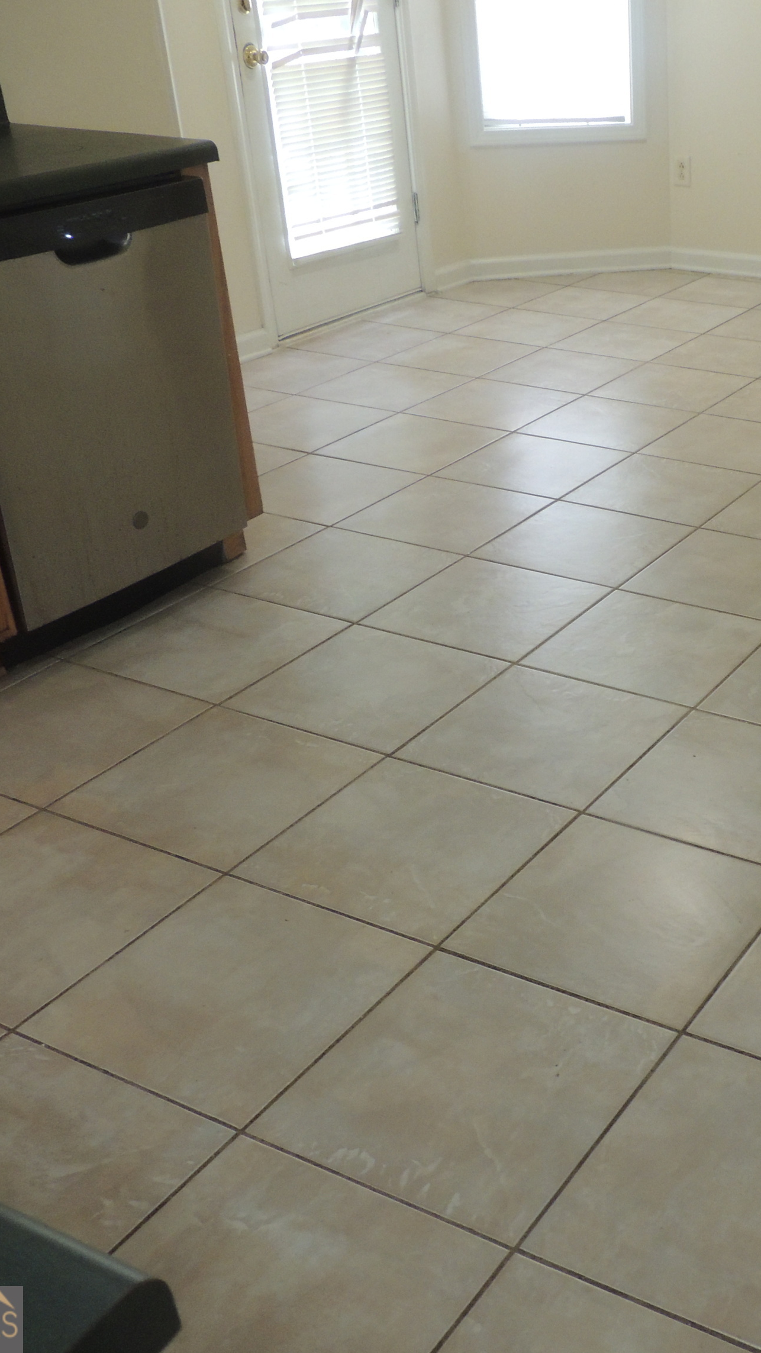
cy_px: 672
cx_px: 728
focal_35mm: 41
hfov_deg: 27.6
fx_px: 1471
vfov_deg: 49.4
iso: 360
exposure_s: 1/30
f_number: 3.1
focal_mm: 4.9
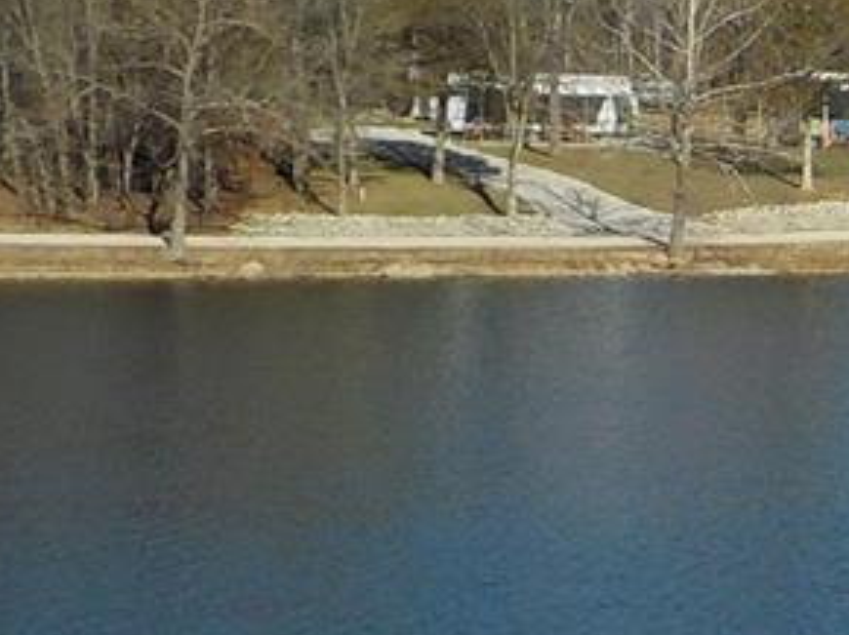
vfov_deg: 13.9
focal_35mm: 106
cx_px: 1373
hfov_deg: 16.5
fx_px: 2598
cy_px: 448
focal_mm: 4.1
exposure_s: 1/1600
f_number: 3.3
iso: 125
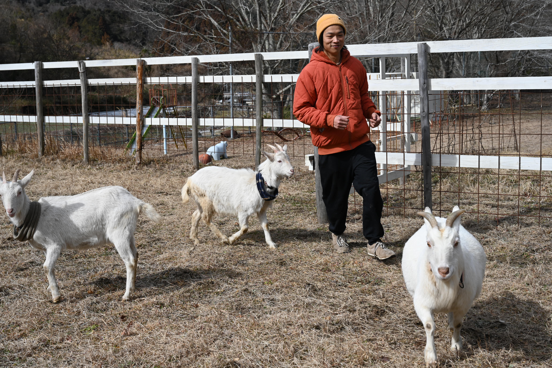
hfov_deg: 40.3
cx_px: 276
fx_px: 751
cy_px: 184
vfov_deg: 27.5
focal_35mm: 49
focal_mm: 49
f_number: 8
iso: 100
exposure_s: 1/500
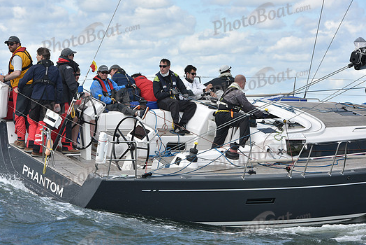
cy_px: 128
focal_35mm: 135
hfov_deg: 15.2
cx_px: 177
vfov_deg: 10.2
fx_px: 1373
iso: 320
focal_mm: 122
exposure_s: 1/1000
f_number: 7.1
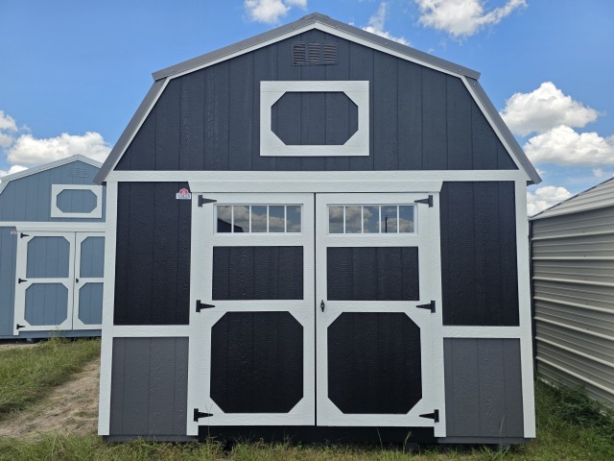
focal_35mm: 23
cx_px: 307
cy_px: 230
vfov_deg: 58.9
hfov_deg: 73.9
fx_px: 408
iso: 80
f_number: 1.7
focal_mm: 6.3
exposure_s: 1/3550
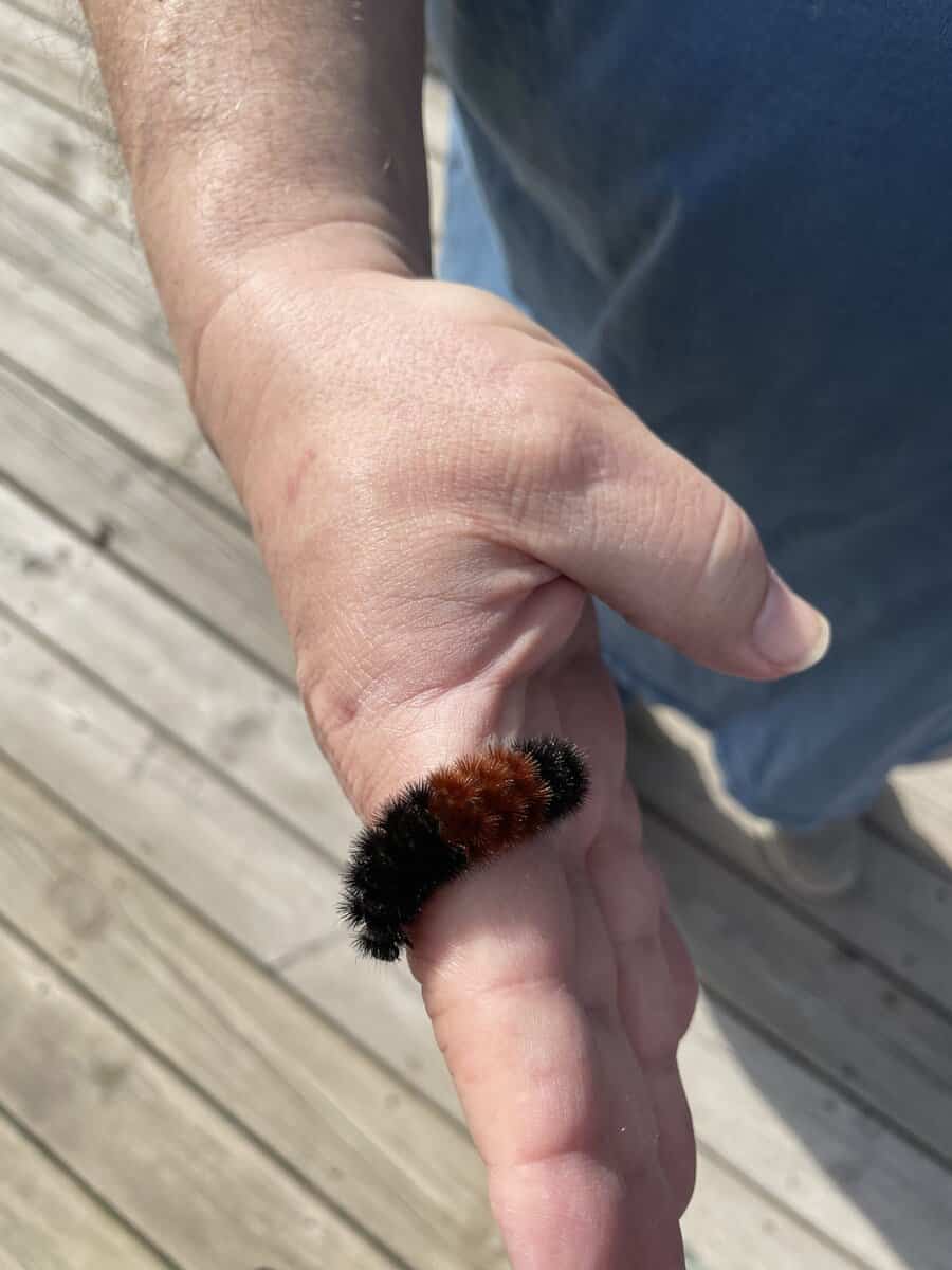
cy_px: 635
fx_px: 953
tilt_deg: -66.1
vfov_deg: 67.3
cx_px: 476
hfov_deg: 53.1
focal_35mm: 26
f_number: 1.6
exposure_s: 1/3401
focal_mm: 4.2
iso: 32
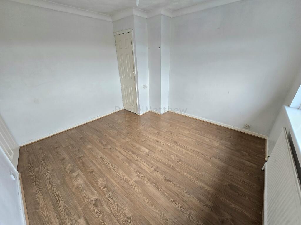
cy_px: 112
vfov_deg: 89.9
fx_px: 113
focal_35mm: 13
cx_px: 150
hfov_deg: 106.2
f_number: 2.2
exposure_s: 1/60.2
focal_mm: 2.2
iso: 64
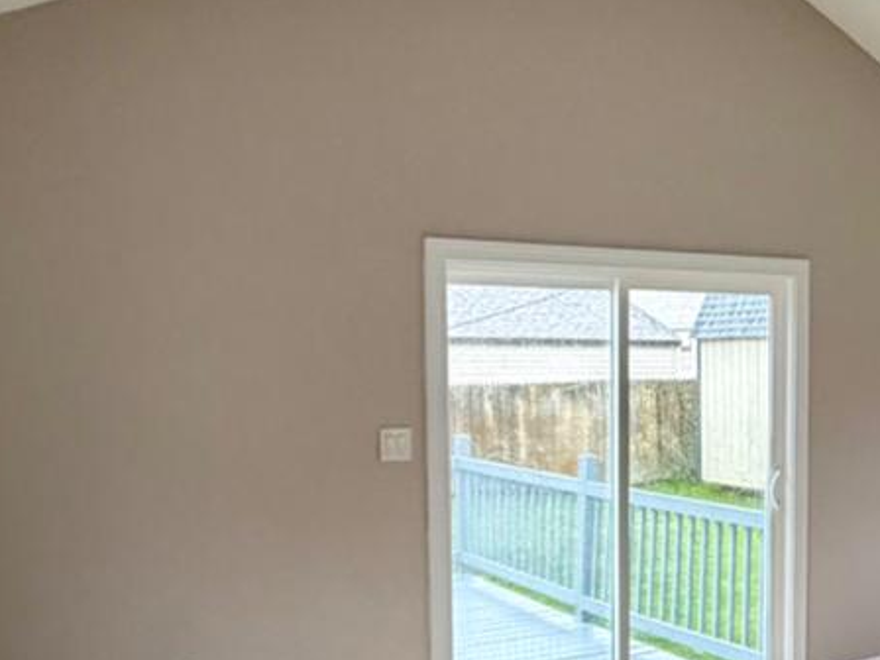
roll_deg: +0.0
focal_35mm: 45
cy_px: 440
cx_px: 672
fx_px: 1144
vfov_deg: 31.9
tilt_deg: -4.4
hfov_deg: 40.7
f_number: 2.2
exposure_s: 1/121
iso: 250
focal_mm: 2.22
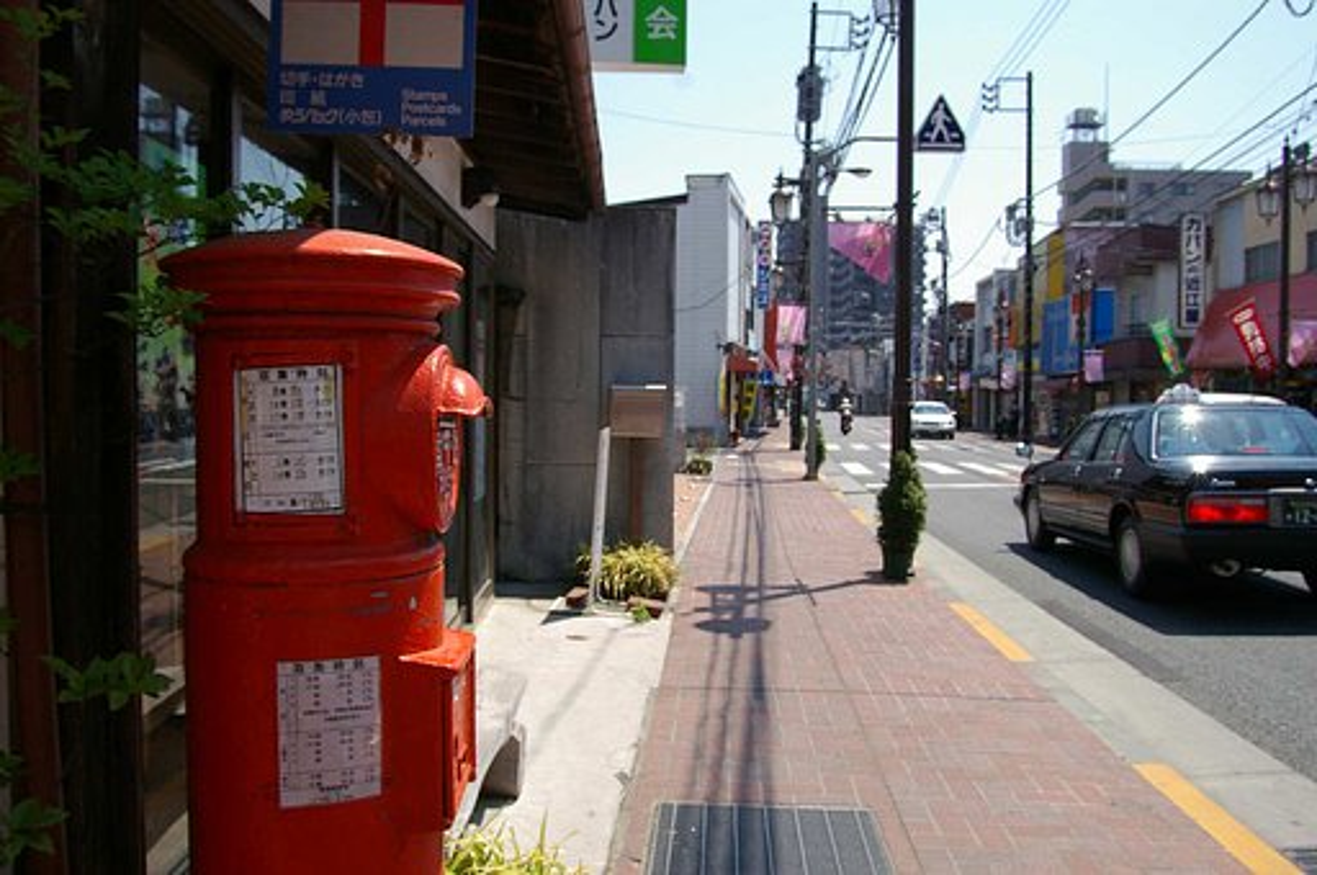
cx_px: 658
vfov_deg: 43.5
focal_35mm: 30
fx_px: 1096
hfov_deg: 62.0
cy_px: 438
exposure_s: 1/250
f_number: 8
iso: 200
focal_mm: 20
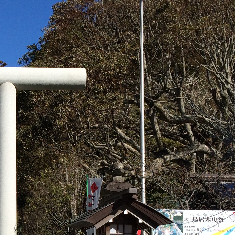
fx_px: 622
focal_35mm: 81
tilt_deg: +5.1
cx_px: -60
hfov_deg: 19.9
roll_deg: +0.1
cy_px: 207
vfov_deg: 21.0
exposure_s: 1/2933
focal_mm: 4.15
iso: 32
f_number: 2.2
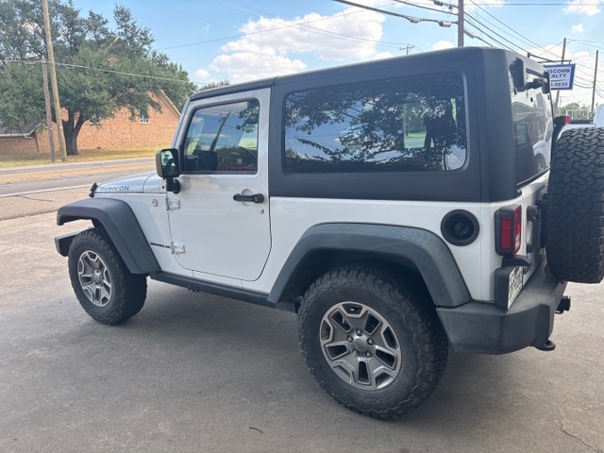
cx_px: 302
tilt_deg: -11.8
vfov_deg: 53.1
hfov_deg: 67.3
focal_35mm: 26
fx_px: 454
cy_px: 226
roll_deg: +1.9
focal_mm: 5.96
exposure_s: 1/402
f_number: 1.6
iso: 50
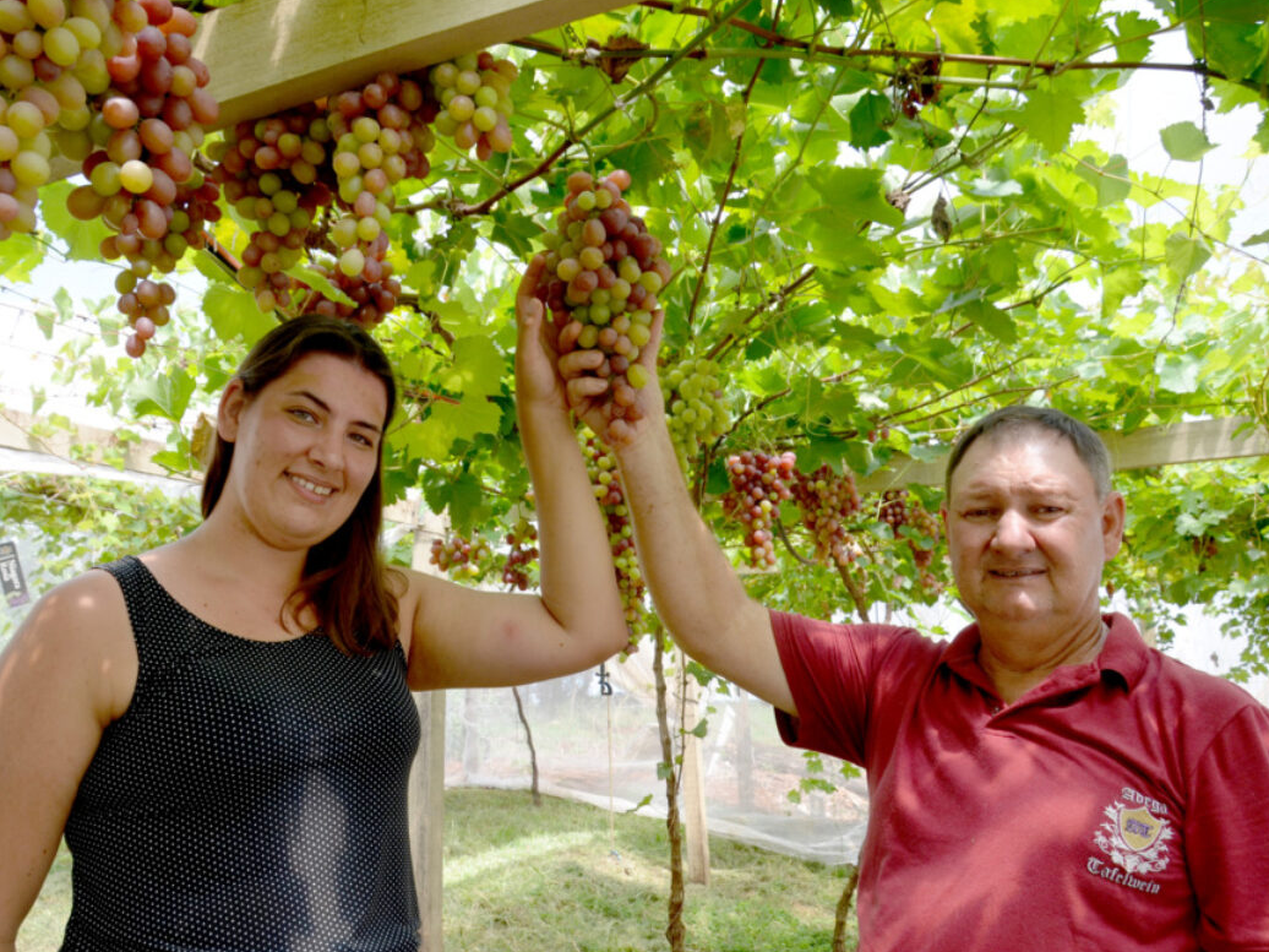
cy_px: 479
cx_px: 549
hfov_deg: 59.7
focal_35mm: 30
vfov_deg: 46.8
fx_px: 1100
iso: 200
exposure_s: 1/200
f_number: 8
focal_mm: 18
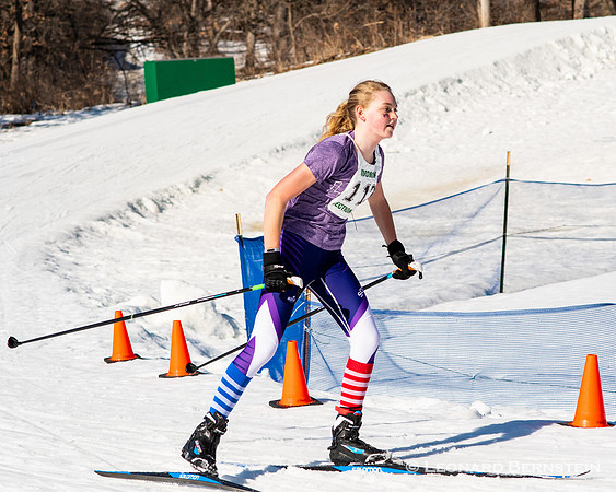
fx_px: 2617
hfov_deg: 13.4
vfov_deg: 10.7
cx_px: 363
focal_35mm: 144
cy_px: 246
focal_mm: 85
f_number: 6.3
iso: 400
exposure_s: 1/2500
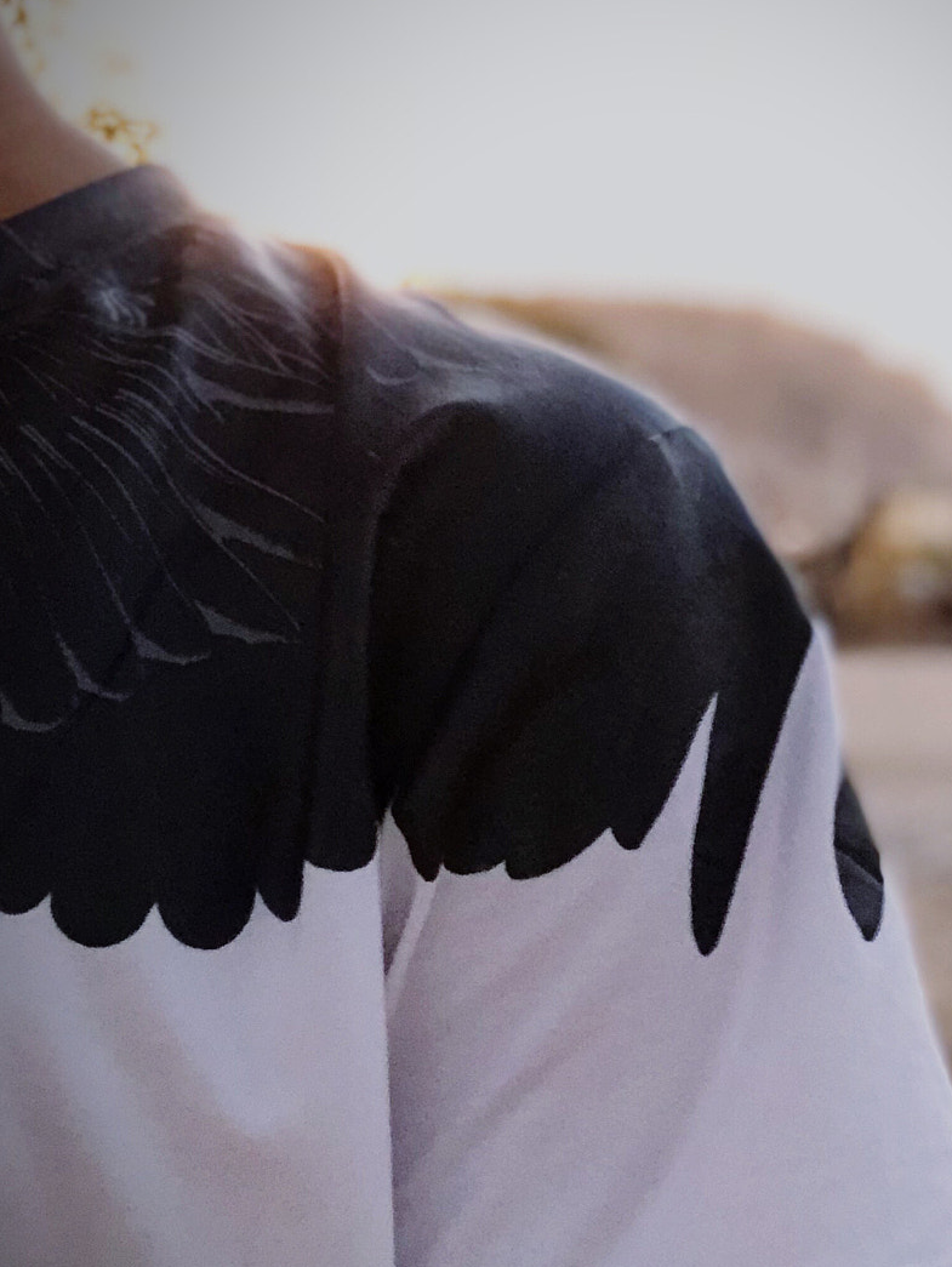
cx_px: 651
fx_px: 1795
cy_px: 729
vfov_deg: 38.8
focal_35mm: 49
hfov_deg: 29.5
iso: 640
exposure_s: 1/17
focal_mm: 2.87
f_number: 2.2
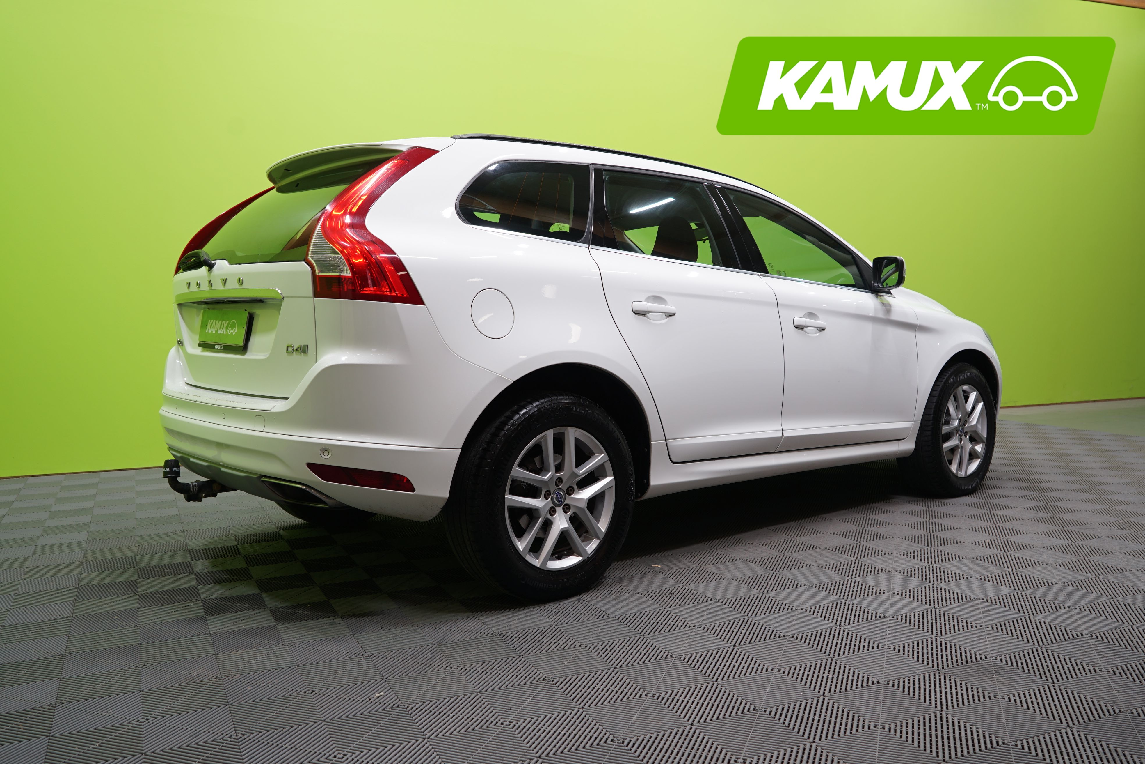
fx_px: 922
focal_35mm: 29
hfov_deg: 63.7
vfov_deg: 45.0
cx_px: 572
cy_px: 382
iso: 125
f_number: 5
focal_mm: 29
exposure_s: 1/13
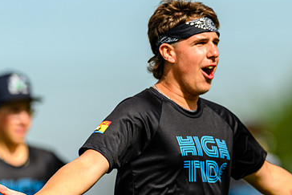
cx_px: 278
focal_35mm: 925
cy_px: 132
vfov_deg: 1.5
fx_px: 7505
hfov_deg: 2.2
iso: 100
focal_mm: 400
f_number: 3.2
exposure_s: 1/2000
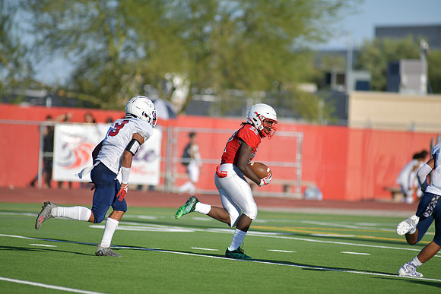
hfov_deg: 6.9
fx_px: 3676
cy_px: 147
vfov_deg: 4.6
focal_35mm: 300
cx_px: 220
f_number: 3.5
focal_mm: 300
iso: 80
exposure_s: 1/2000
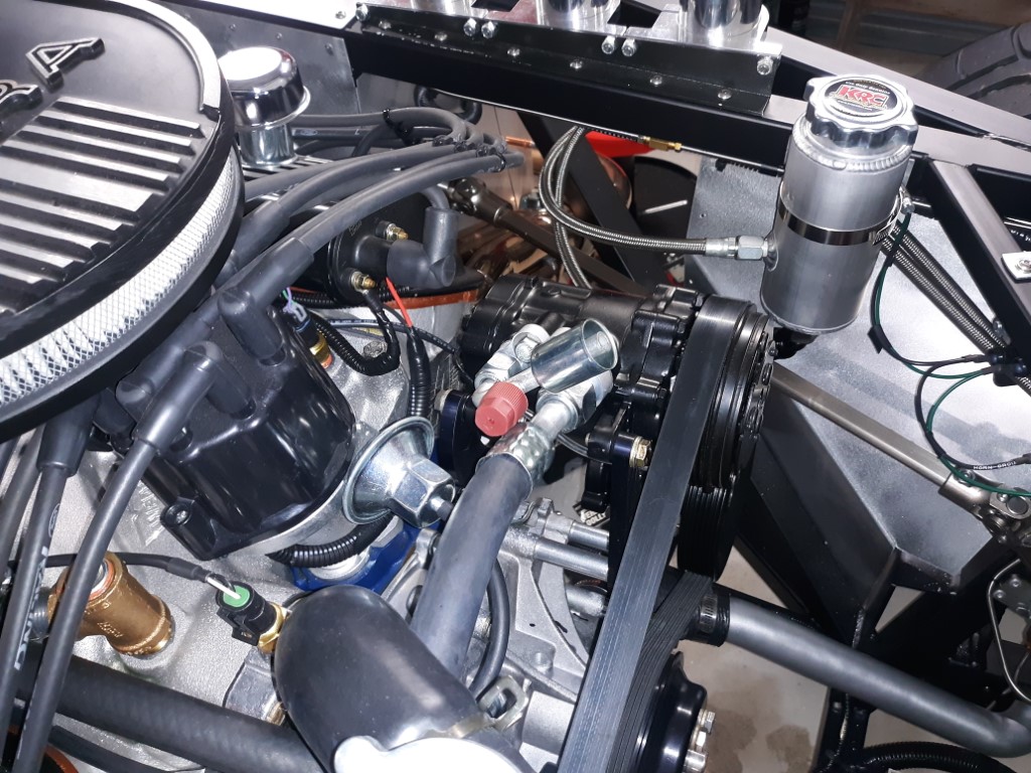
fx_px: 834
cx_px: 516
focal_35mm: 28
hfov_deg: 63.4
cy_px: 386
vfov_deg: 49.7
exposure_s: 1/40
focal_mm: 3.7
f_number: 1.7
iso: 160
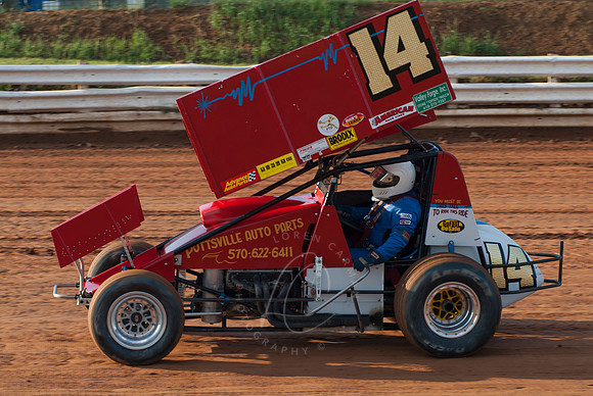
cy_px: 198
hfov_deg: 17.0
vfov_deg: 11.4
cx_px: 296
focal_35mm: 120
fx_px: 1979
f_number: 4
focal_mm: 80
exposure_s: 1/400
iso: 100
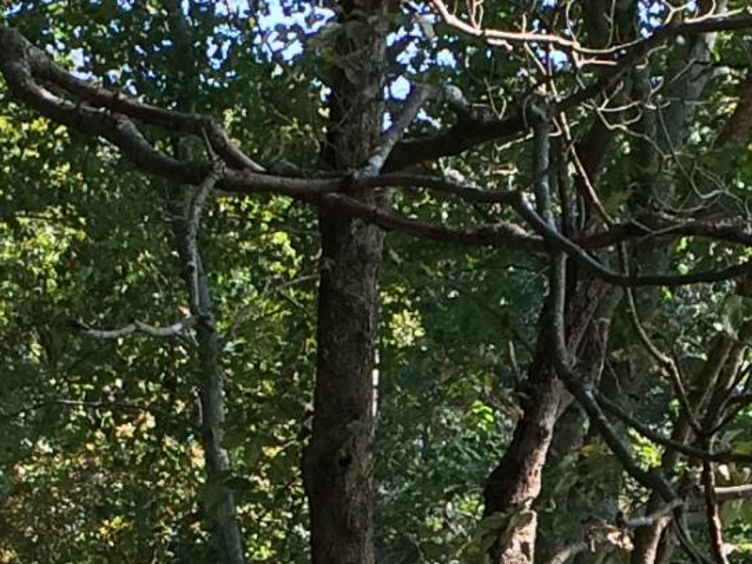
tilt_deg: +6.4
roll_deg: +4.0
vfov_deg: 9.0
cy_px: 910
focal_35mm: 160
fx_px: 3476
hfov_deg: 12.2
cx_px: 698
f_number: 2.2
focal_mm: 4.15
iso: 32
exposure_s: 1/228
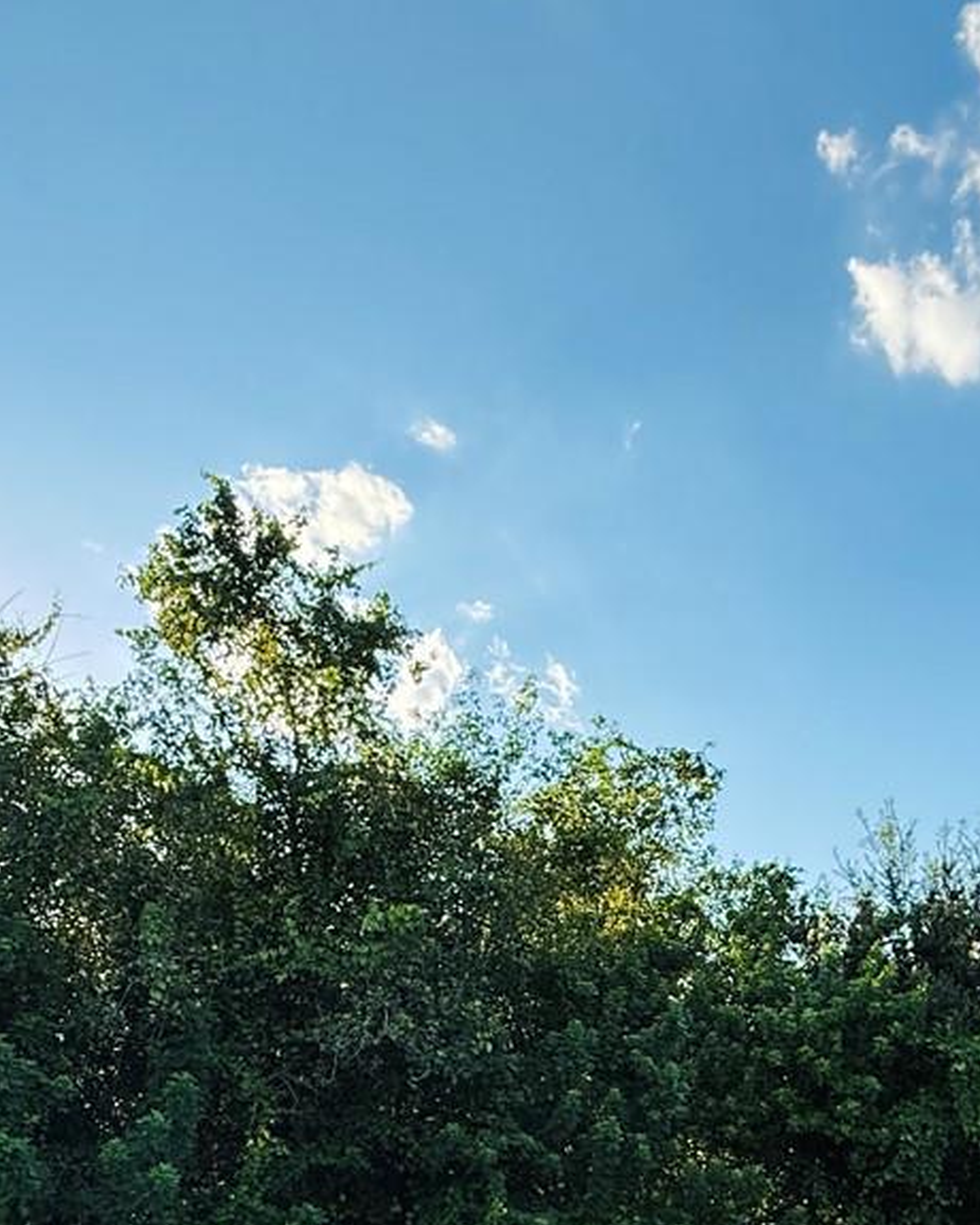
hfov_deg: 38.5
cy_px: 1072
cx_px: 695
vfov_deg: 44.2
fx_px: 1378
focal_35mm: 38
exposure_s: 1/1167
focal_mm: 2.22
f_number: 2.2
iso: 64
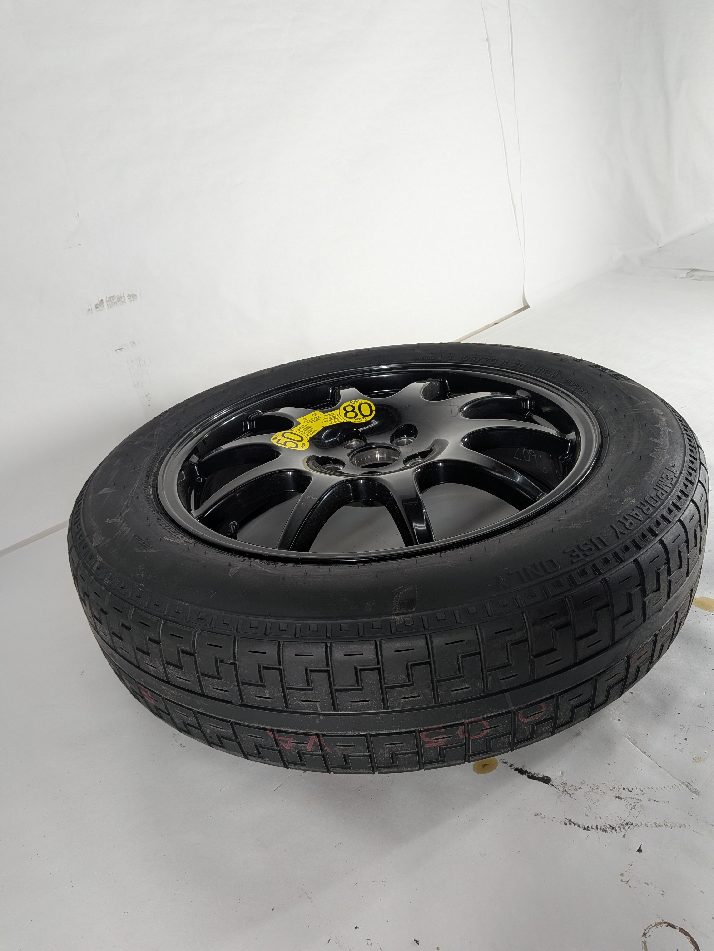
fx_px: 660
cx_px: 357
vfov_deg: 71.6
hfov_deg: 56.8
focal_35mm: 24
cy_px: 476
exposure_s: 1/234
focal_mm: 4.53
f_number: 1.7
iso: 31
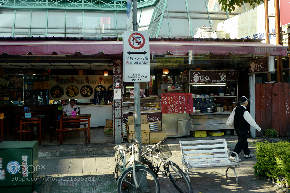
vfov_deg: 46.4
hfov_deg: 65.5
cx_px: 145
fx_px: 225
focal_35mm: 28
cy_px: 96
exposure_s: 1/400
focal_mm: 28
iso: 100
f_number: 1.7
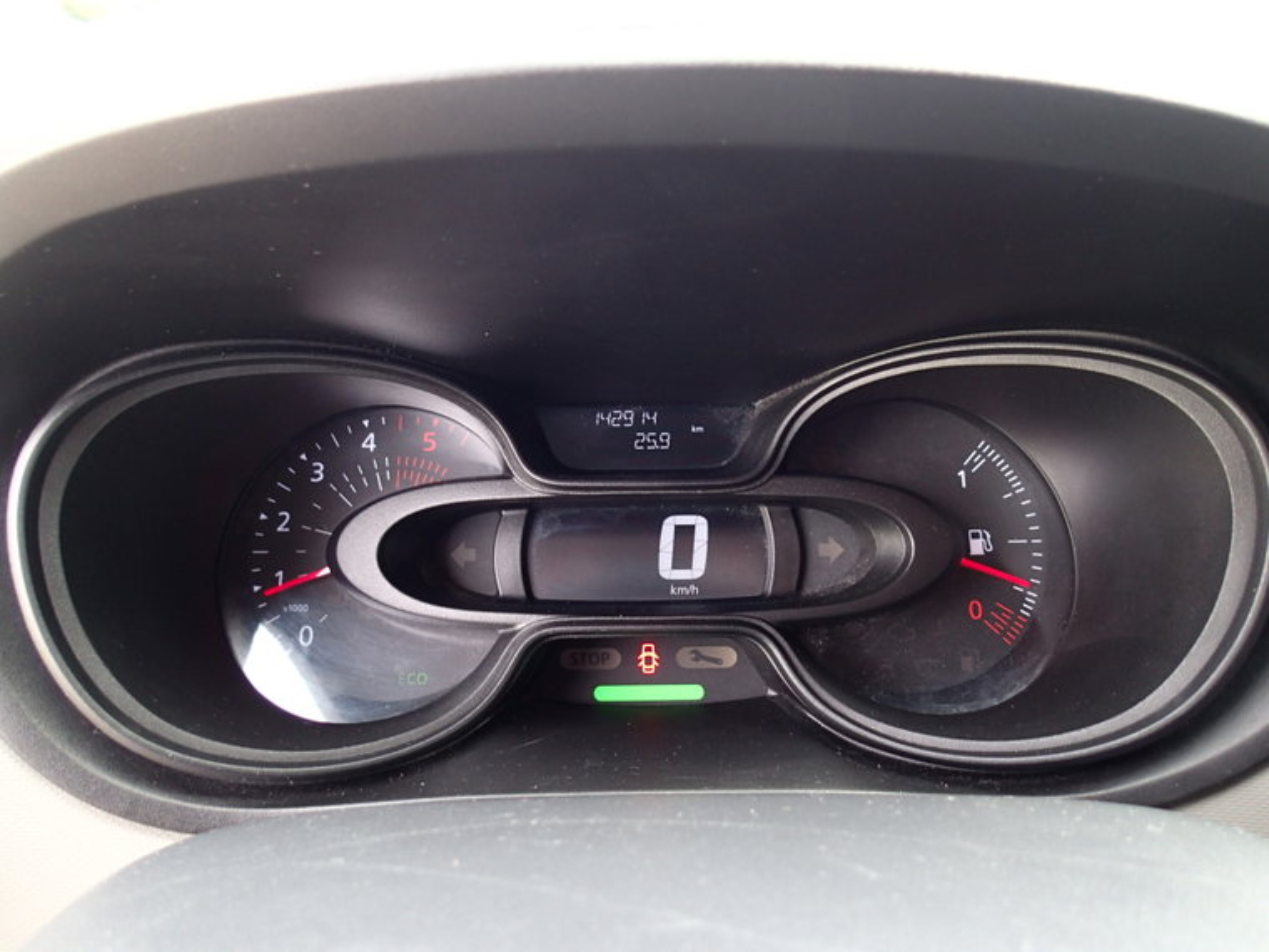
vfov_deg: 54.9
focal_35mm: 25
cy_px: 476
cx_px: 634
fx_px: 916
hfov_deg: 69.4
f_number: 2
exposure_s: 1/60
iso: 160
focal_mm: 4.5
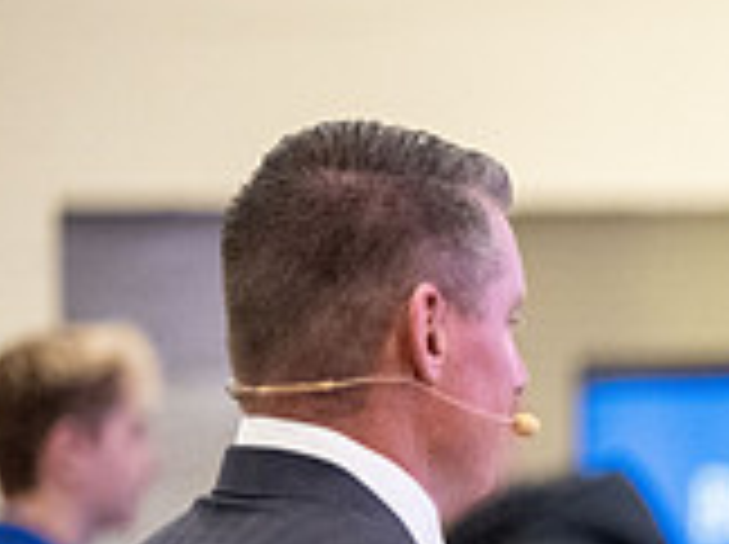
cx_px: 1313
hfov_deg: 3.1
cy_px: 853
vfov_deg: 2.3
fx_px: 13374
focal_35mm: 636
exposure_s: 1/250
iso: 8000
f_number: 2.8
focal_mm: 170
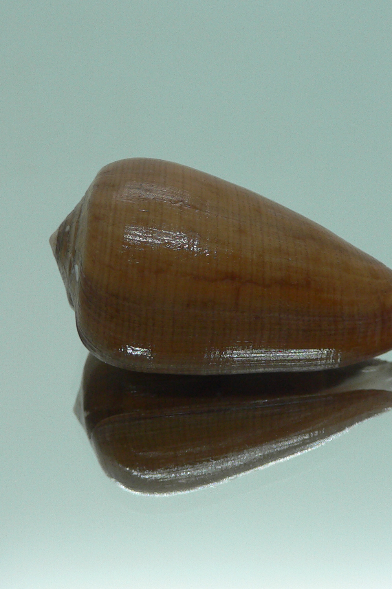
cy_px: 293
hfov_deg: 27.4
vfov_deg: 40.4
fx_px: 801
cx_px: 236
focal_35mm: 49
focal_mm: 4.6
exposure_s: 1/60
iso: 100
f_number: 2.8
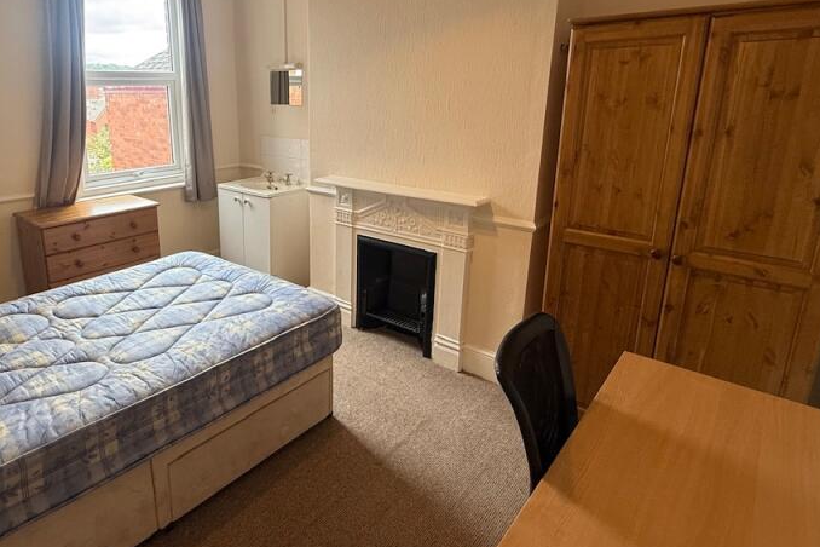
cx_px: 308
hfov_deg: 77.2
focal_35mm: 22
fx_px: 501
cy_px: 217
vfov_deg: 56.7
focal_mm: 2.22
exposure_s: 1/100
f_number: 2.2
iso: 160
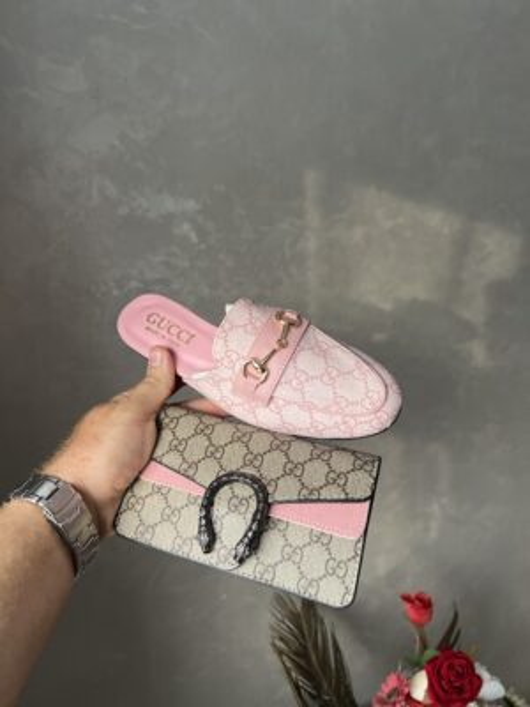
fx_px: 531
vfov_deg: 67.3
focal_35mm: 26
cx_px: 265
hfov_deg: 53.1
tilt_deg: -15.7
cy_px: 354
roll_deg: -0.2
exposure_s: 1/111
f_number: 1.5
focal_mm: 5.7
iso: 125
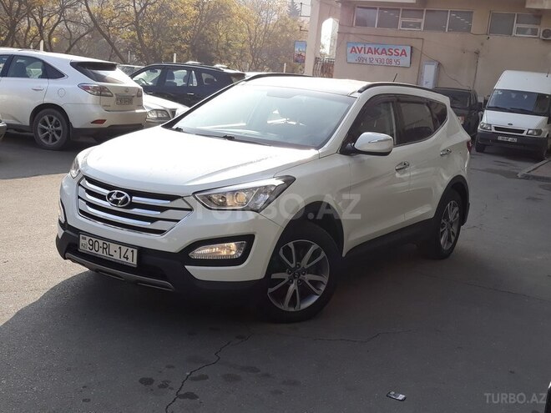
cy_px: 206
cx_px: 276
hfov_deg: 65.3
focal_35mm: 27
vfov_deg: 51.4
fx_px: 430
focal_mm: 3.71
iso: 40
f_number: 1.7
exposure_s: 1/804
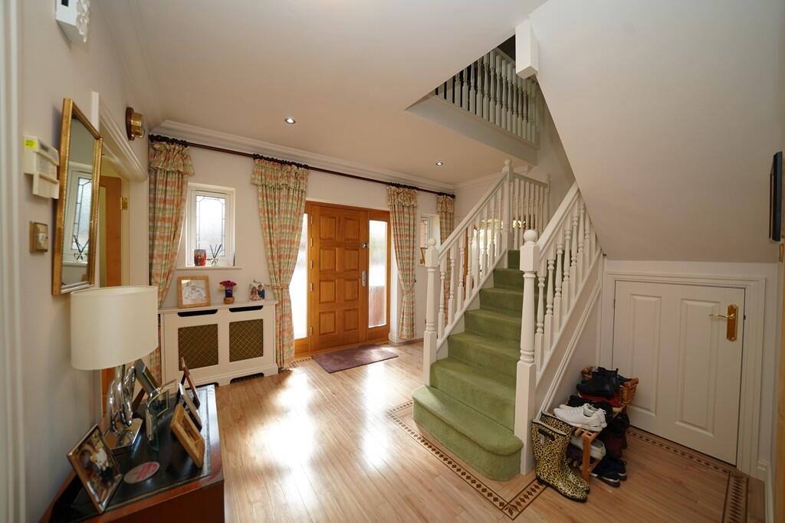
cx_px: 392
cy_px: 262
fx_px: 262
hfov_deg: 112.6
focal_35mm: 12
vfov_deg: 90.0
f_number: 4
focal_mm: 12
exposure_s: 1/60
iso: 160
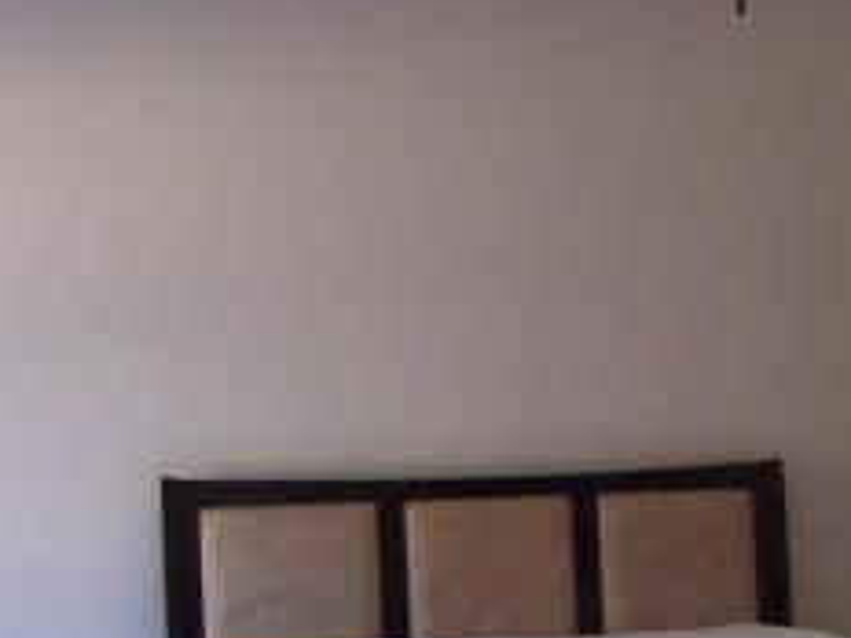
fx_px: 2335
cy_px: 488
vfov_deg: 15.5
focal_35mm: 95
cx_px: 528
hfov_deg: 20.6
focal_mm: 6.3
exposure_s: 1/20
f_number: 2.8
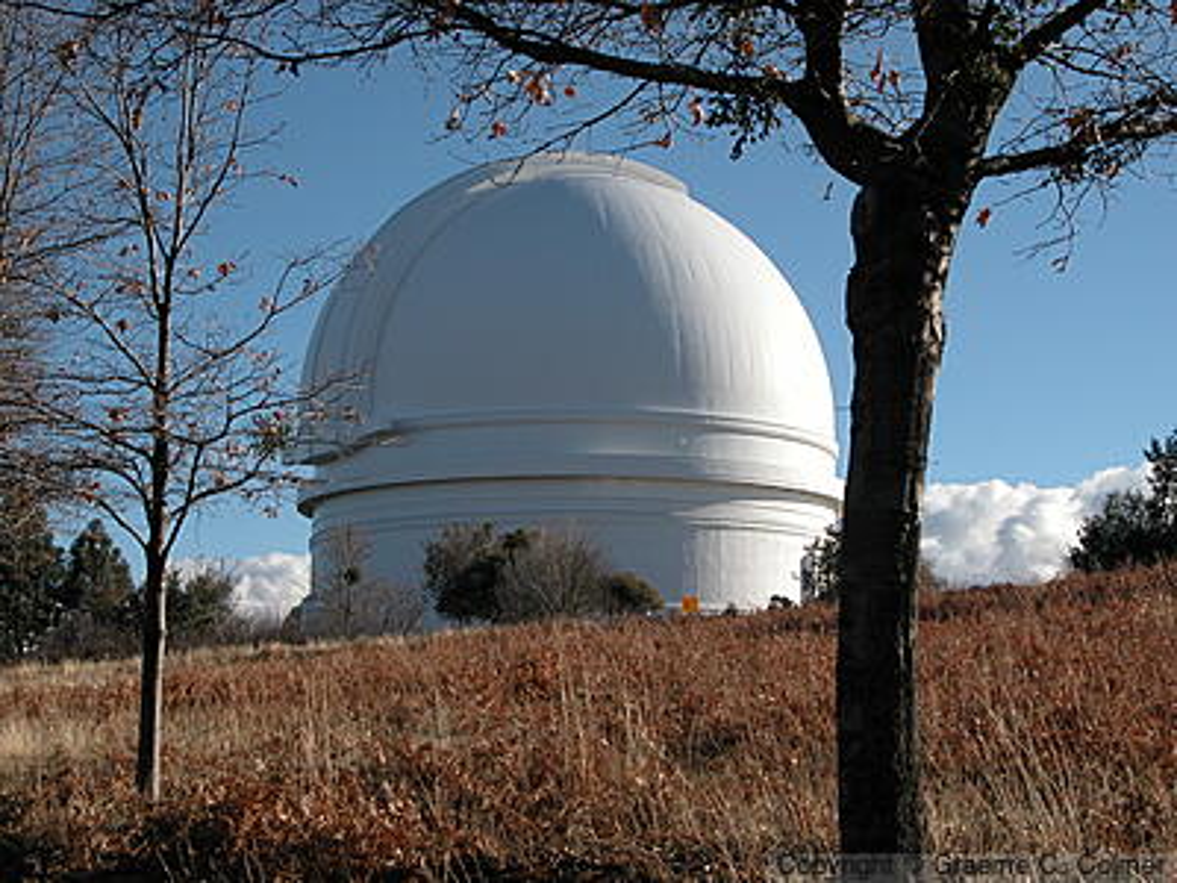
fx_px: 2210
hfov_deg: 29.8
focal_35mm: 65
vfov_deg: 22.6
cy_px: 442
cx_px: 588
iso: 100
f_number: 7.3
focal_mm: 16.8
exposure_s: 1/442
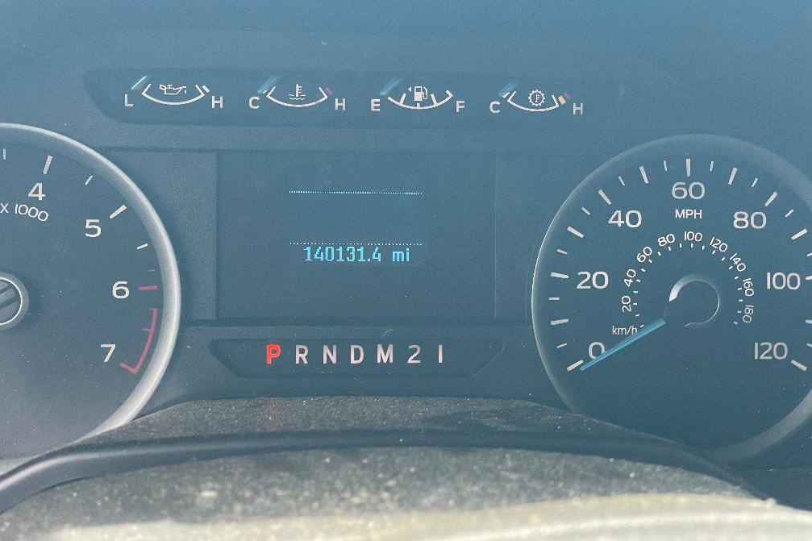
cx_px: 412
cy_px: 245
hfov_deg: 36.3
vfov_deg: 24.6
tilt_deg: -23.6
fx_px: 1240
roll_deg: -2.9
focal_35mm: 55
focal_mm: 6
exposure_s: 1/99
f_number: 2
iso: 80
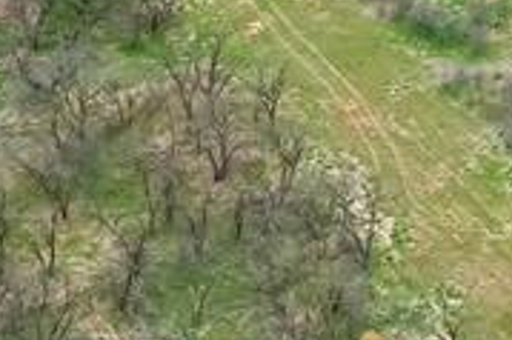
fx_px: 1790
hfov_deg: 15.8
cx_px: 578
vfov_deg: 10.6
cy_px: -111
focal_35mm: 126
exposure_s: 1/1000
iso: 100
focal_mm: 8.38
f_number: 2.8
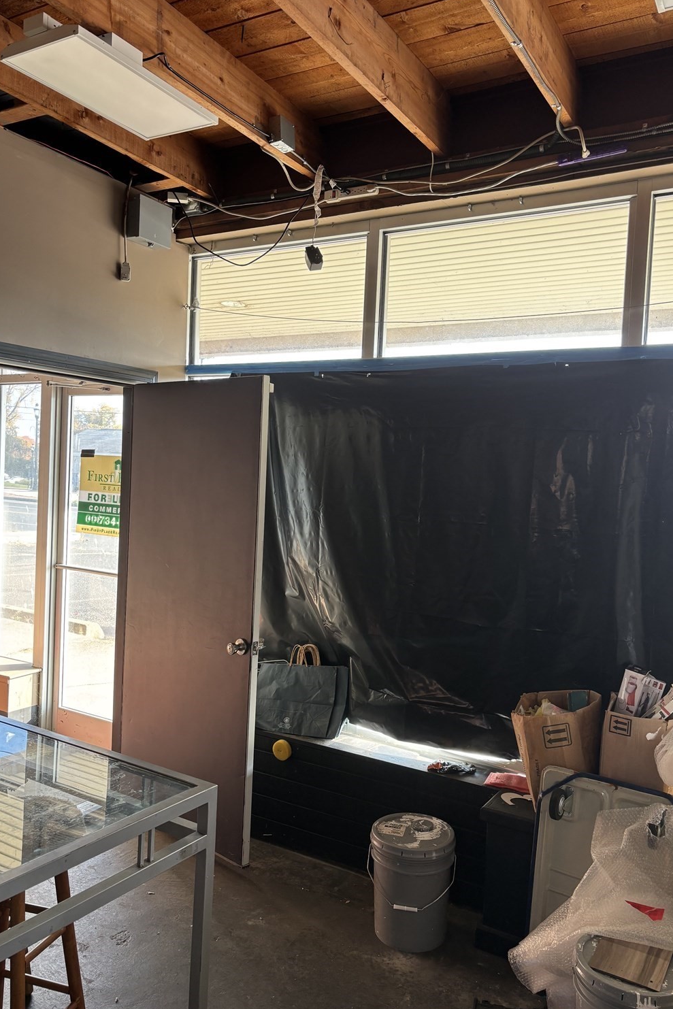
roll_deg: -2.9
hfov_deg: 46.4
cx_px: 341
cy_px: 495
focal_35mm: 28
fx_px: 785
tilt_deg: +0.9
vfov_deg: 65.5
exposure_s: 1/121
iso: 80
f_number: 1.6
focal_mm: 5.96
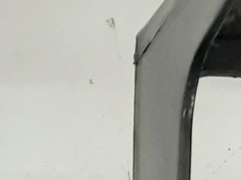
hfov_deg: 10.1
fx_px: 1302
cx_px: -165
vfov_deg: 7.1
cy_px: 533
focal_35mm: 187
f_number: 1.9
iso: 160
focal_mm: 2.91
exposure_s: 1/33
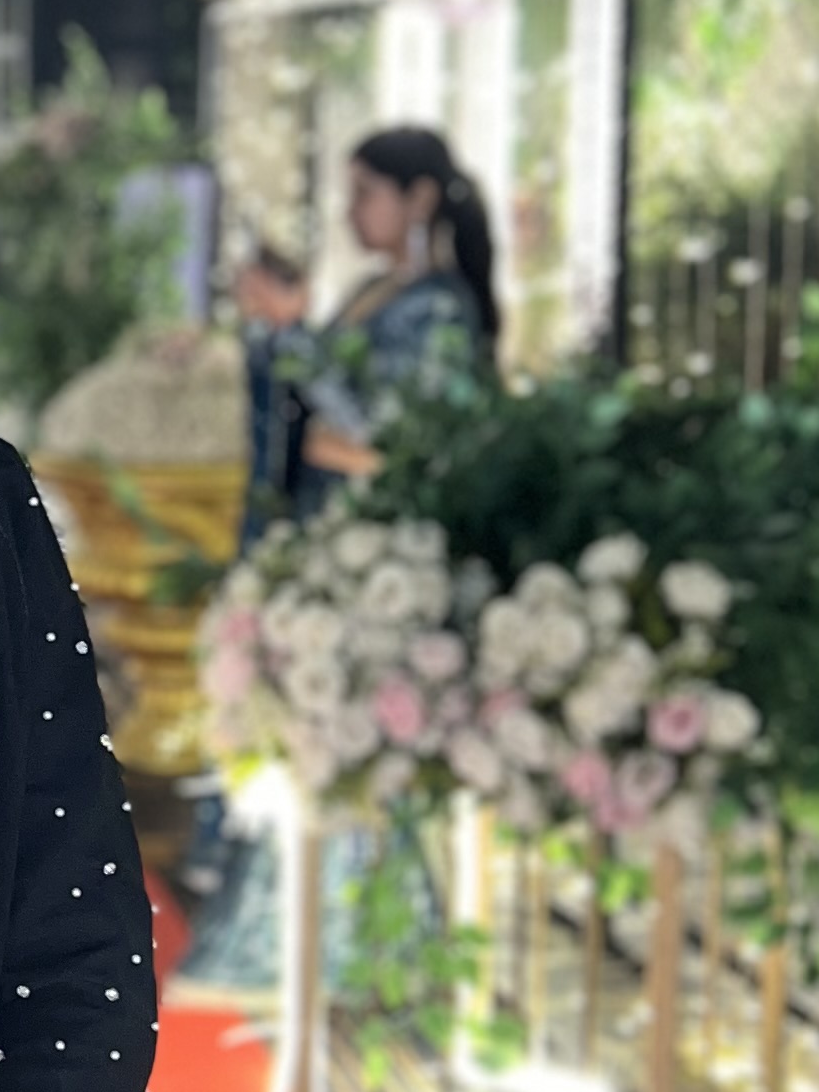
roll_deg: +1.4
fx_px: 3028
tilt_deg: -9.3
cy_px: 678
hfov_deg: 14.7
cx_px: -245
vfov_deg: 20.4
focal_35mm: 96
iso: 80
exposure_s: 1/11
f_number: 1.5
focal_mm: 5.7
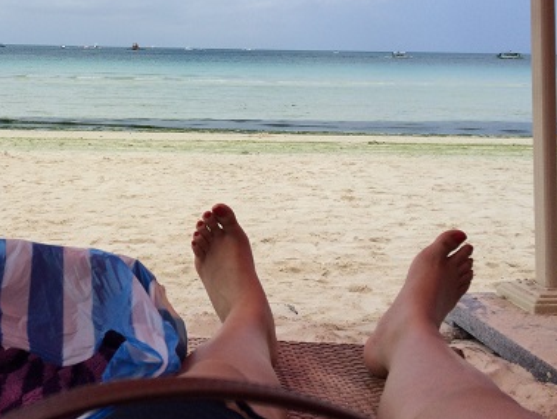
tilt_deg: -5.4
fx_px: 741
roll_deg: -0.9
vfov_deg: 31.1
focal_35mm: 46
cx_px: 124
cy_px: 115
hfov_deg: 39.8
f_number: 2.2
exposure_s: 1/3425
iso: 32
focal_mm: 4.15
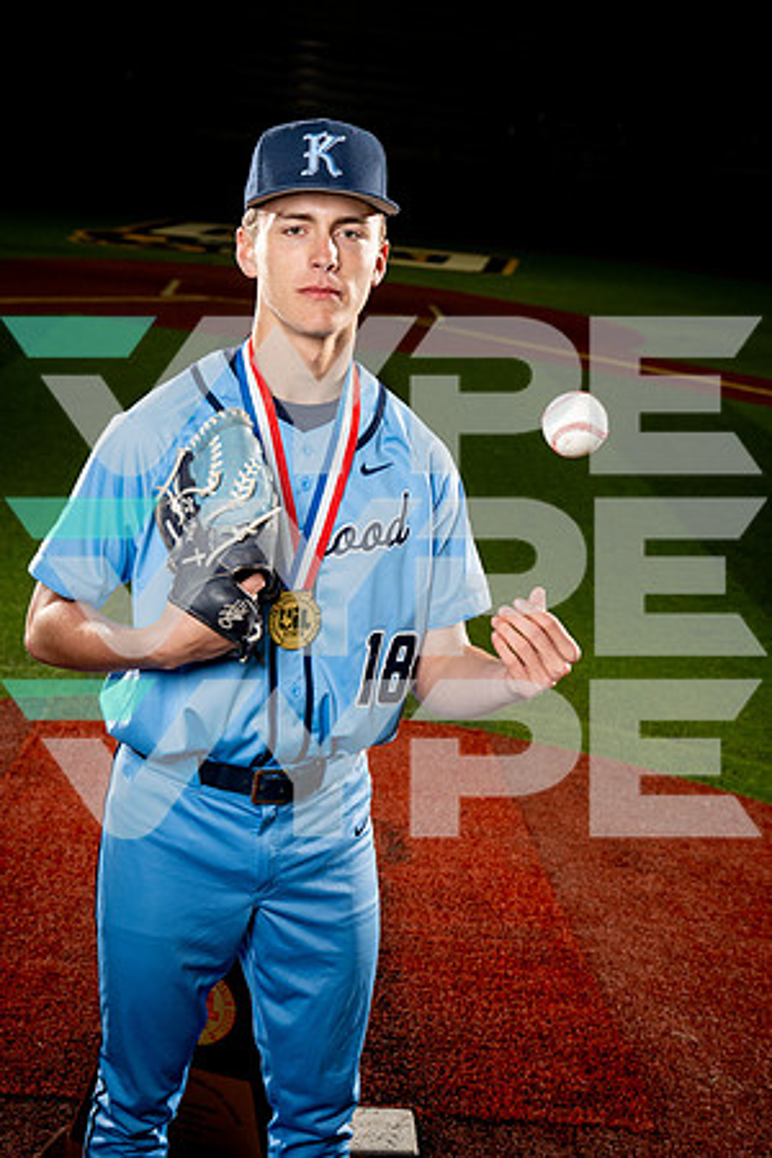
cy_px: 579
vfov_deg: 36.2
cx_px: 386
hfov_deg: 24.6
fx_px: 1769
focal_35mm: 55
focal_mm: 55
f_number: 5.6
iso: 800
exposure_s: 1/250
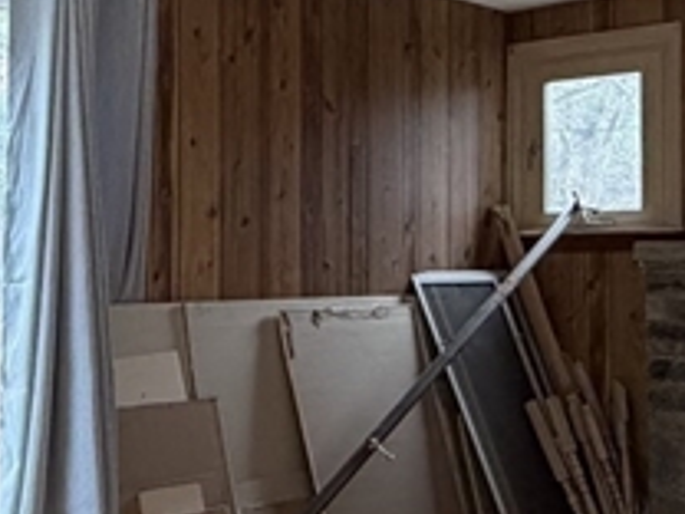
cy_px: 270
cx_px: 82
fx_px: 1365
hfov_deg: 27.3
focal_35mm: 69
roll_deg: +0.1
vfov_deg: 21.3
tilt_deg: -0.1
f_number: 2.2
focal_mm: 2.22
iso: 160
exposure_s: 1/120
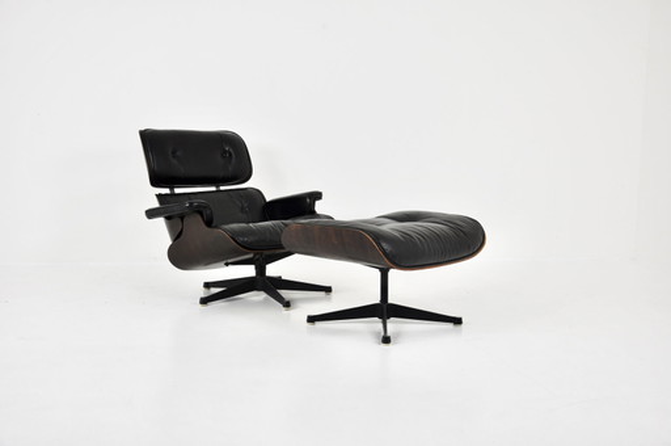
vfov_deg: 34.1
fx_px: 726
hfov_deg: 49.6
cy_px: 223
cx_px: 336
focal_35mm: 39
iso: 200
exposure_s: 1/30
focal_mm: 26
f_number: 5.6
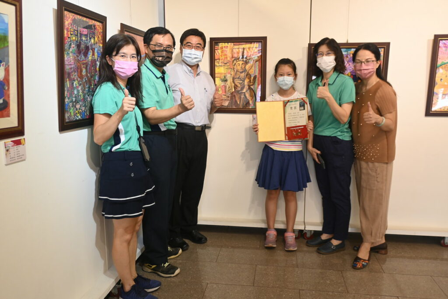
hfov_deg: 61.9
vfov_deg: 43.6
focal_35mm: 30
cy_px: 150
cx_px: 224
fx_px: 373
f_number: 3.8
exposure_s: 1/125
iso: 560
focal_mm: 20
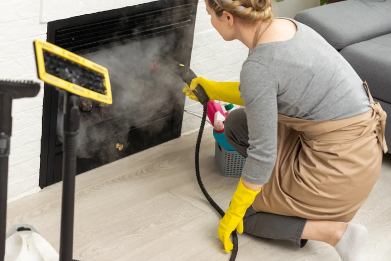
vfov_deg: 19.7
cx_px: 129
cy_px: 109
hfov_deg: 29.0
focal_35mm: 69
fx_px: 750
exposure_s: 1/100
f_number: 2.8
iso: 200
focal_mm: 50
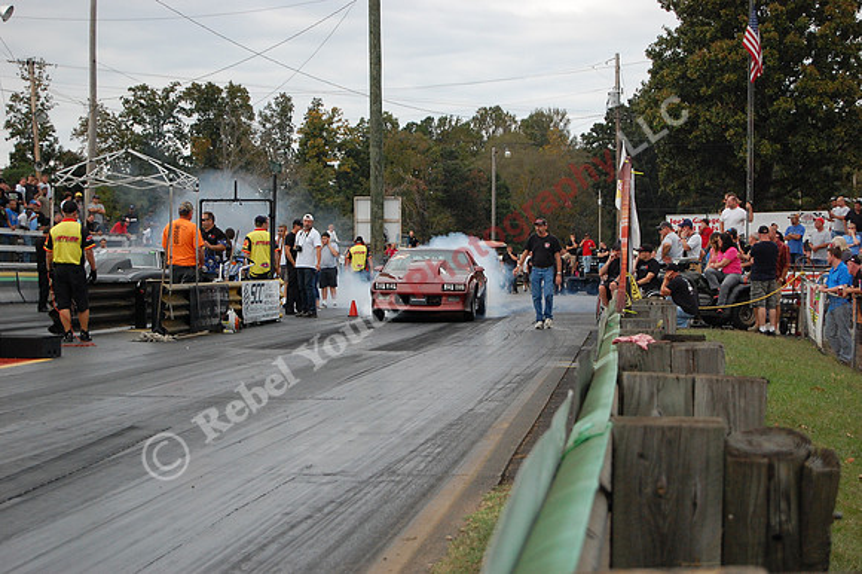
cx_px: 431
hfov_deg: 24.6
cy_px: 287
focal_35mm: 82
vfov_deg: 16.5
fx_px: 1974
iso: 800
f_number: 5.6
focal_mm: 55
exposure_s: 1/400
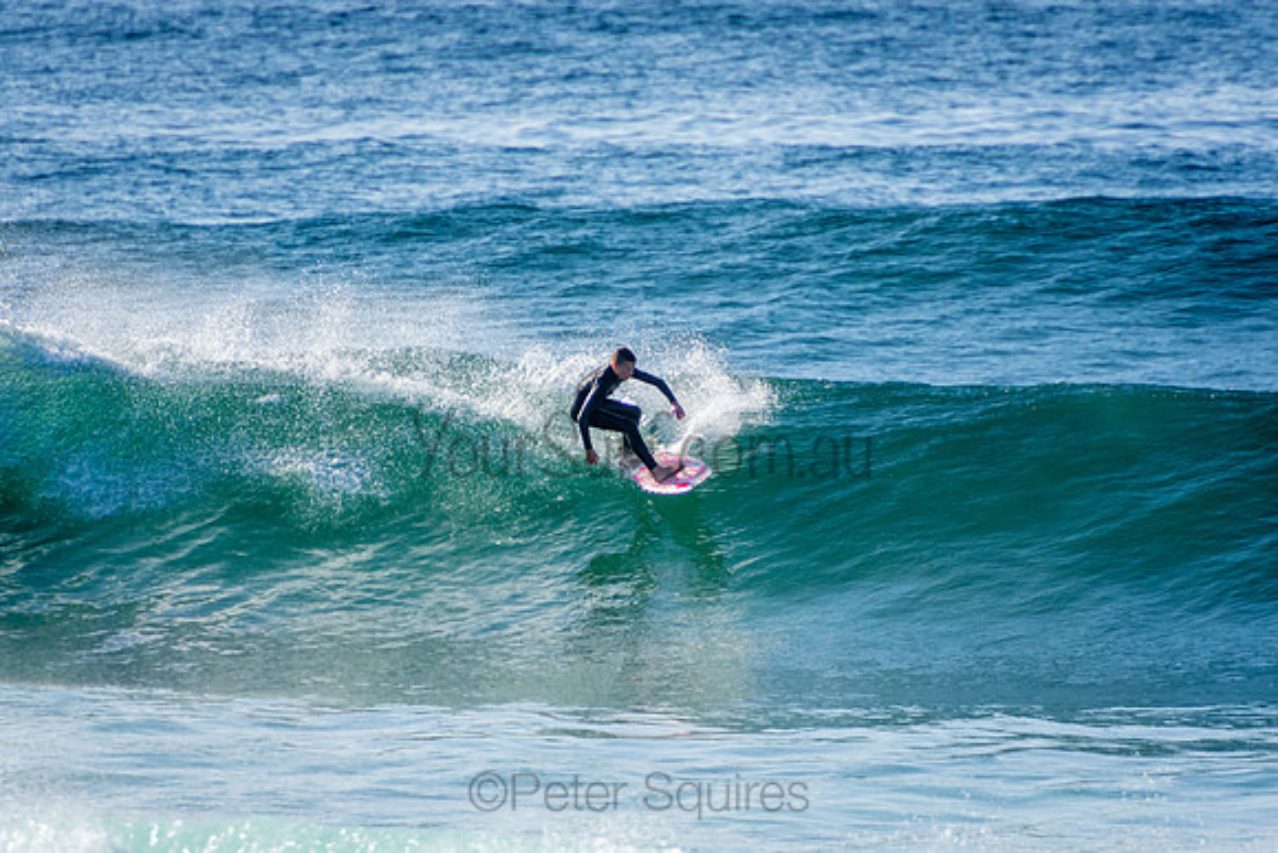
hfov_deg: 3.4
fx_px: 21304
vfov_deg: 2.3
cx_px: 639
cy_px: 426
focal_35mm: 600
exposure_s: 1/2000
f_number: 5.6
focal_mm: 400
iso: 280
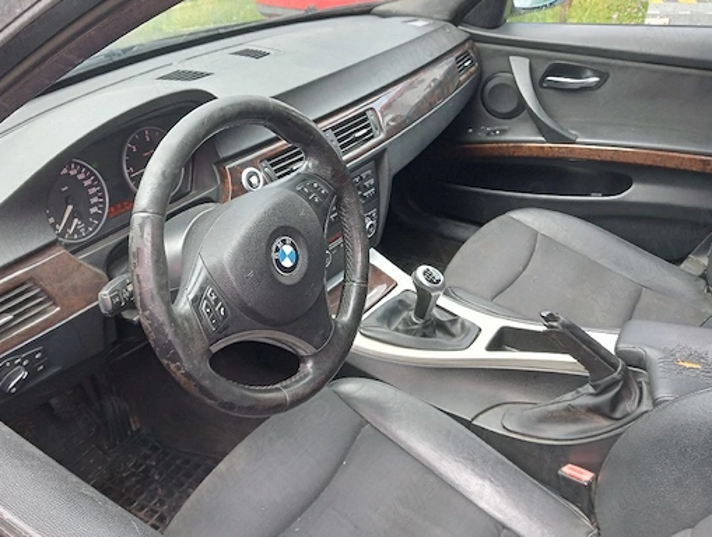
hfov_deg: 55.0
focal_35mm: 33
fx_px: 680
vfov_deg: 43.1
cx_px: 297
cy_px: 255
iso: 215
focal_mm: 4.04
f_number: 1.8
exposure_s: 1/33.3
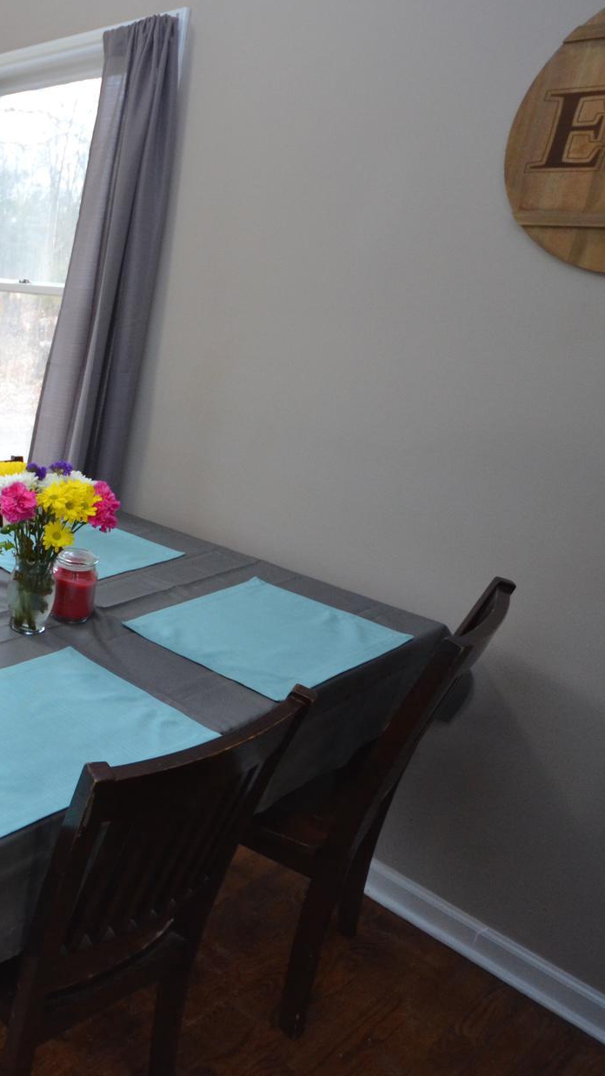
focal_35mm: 26
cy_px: 521
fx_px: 742
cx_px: -136
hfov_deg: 34.6
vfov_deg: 71.9
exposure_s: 1/60
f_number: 4
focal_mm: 10
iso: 1000
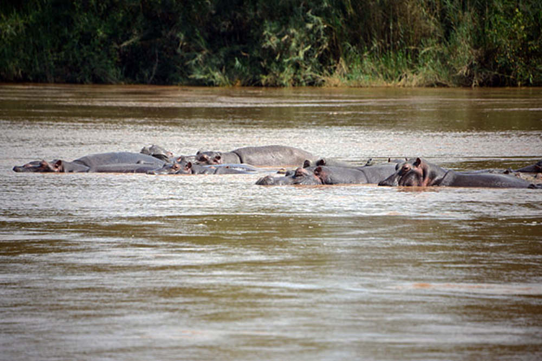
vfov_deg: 4.6
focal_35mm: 300
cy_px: 180
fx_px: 4515
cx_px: 271
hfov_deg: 6.9
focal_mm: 300
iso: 320
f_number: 6.3
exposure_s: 1/1000
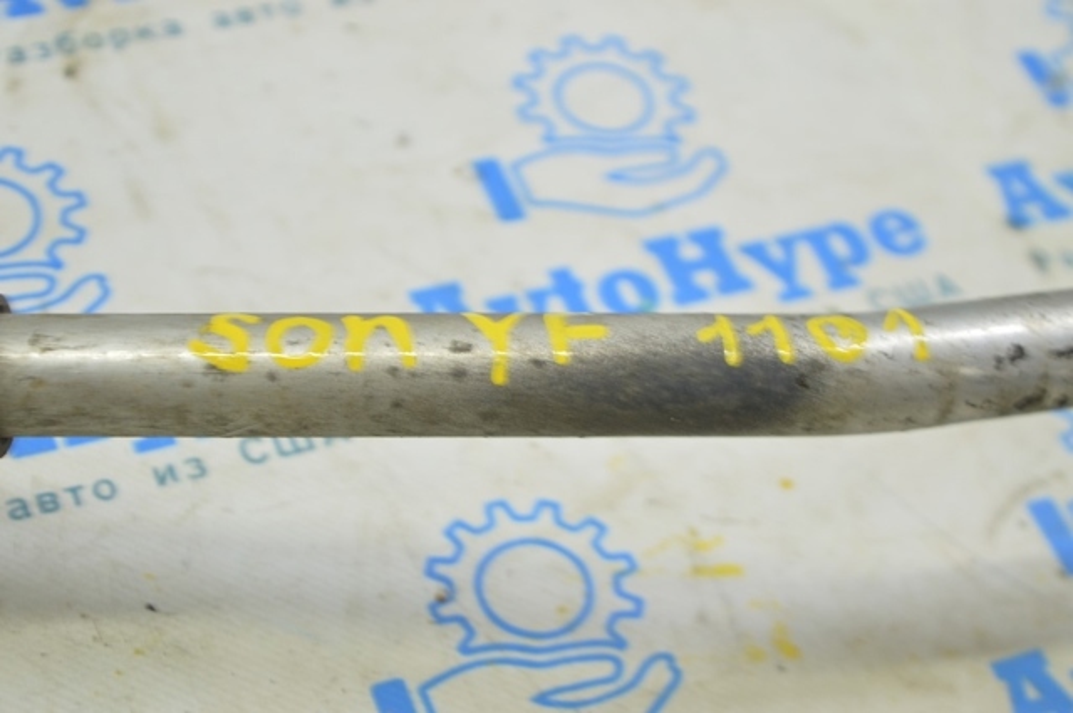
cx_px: 536
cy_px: 356
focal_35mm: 78
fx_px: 2322
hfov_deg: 26.0
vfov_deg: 17.4
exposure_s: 1/20
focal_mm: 52
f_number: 5.6
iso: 400
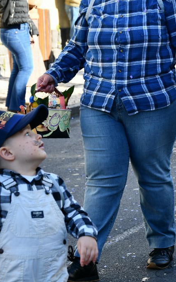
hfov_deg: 9.1
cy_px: 141
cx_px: 211
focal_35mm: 143
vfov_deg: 14.6
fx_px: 1098
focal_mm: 62
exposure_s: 1/250
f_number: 5.6
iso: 250
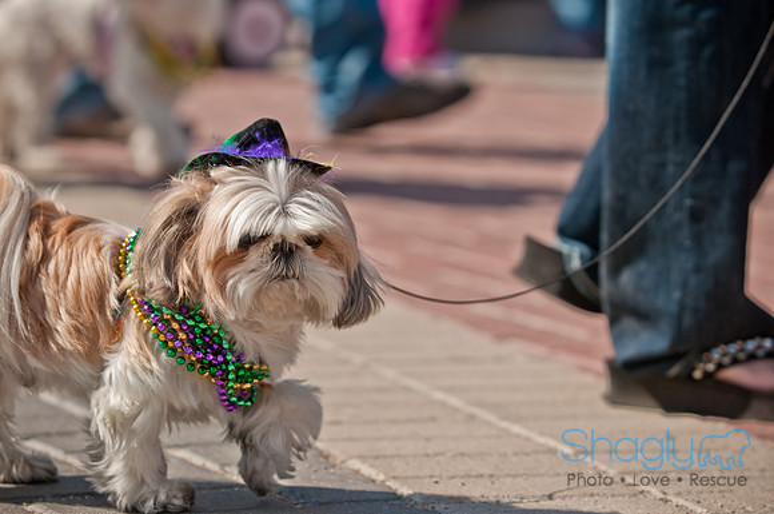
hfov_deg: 13.1
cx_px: 387
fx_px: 3382
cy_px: 257
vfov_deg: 8.7
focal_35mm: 158
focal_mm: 105
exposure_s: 1/1250
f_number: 4
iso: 200
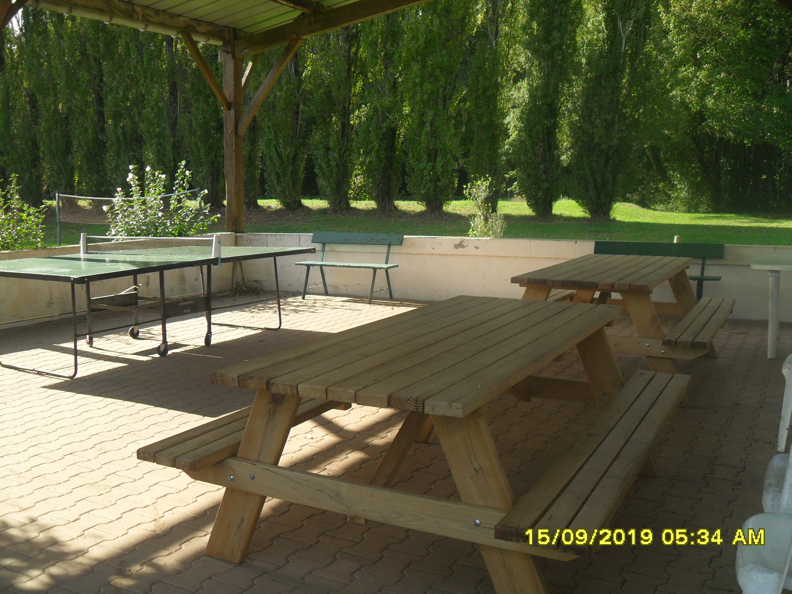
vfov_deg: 40.7
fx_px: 801
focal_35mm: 35
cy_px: 297
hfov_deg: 52.6
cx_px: 396
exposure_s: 1/500
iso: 100
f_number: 2.8
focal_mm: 6.2
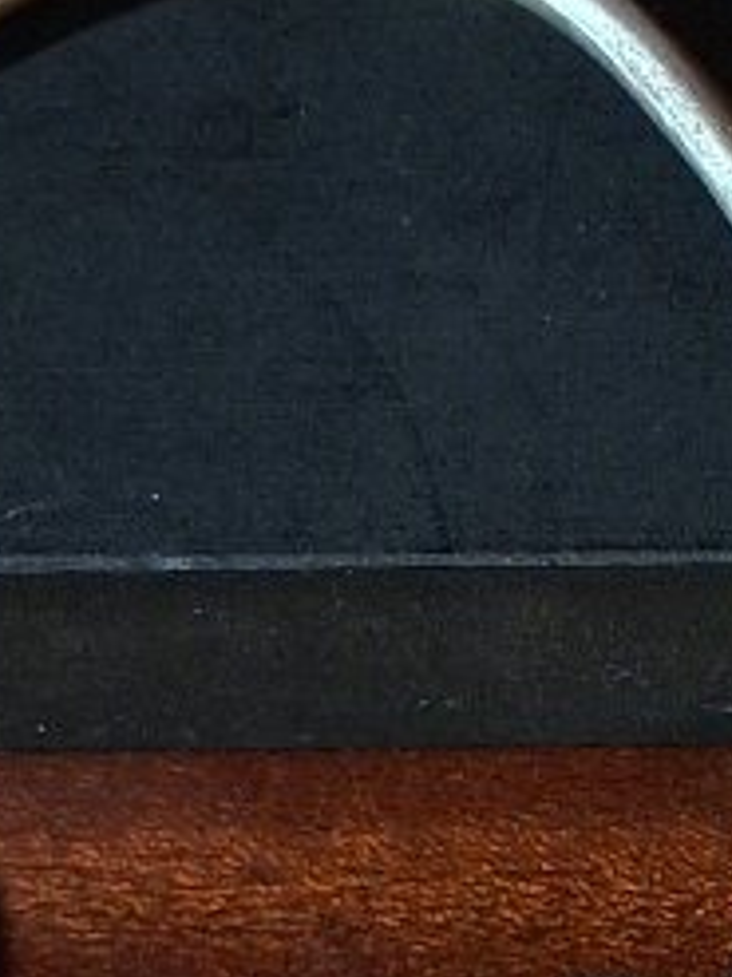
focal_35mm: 131
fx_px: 3697
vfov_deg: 14.9
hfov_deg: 10.9
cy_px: 843
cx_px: 1088
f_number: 1.8
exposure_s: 1/50
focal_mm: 4
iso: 320
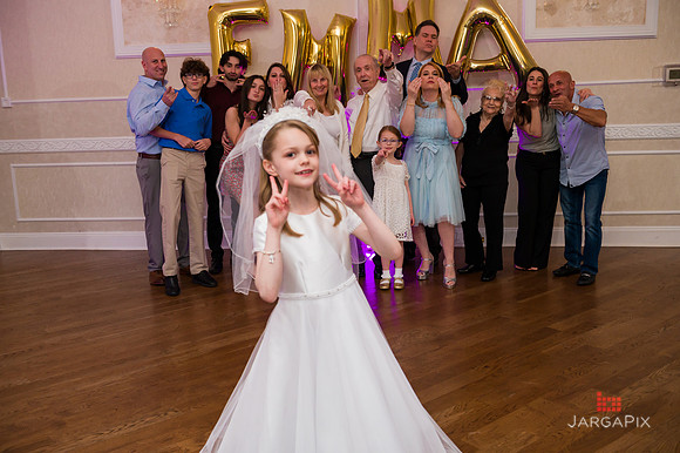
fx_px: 642
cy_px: 226
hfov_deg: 55.8
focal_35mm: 34
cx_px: 340
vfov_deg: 38.8
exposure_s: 1/200
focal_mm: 34
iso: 1250
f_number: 5
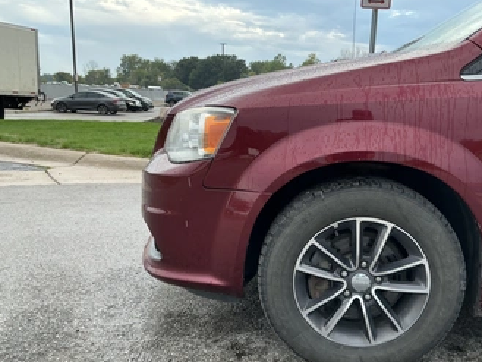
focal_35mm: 34
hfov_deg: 53.7
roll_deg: -1.3
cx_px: 281
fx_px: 474
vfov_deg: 41.7
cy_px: 210
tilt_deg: -13.0
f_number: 1.8
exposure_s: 1/138
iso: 20
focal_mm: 3
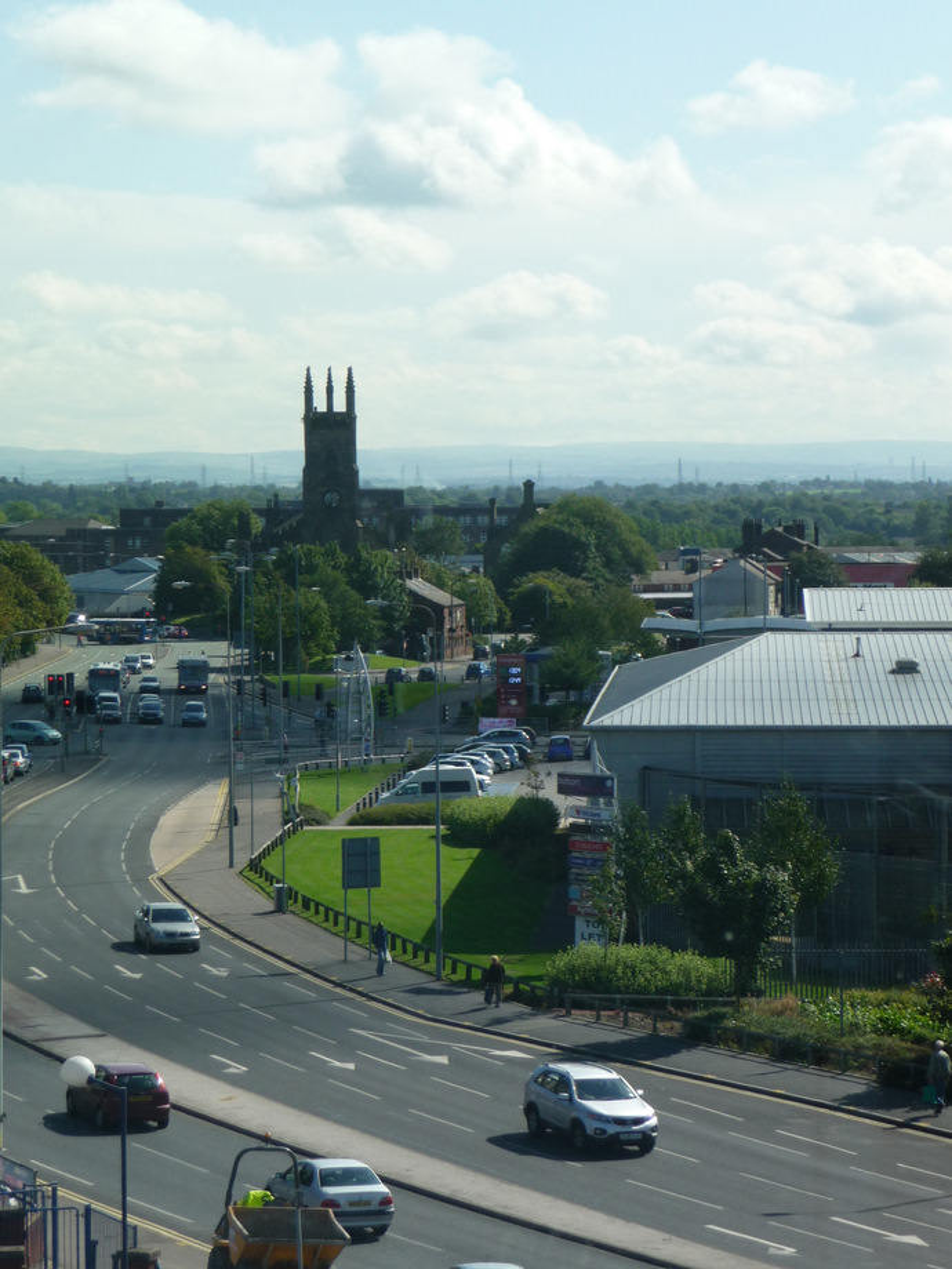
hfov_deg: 13.2
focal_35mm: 112
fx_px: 4107
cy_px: 634
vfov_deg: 17.6
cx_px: 476
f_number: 4.7
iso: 100
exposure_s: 1/200
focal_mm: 19.1
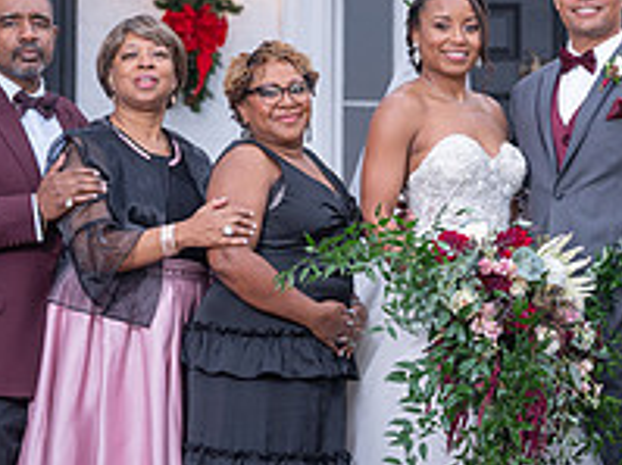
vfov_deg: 5.0
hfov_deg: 6.7
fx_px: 5333
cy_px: 148
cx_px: 611
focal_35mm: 297
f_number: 4
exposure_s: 1/200
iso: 640
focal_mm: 96
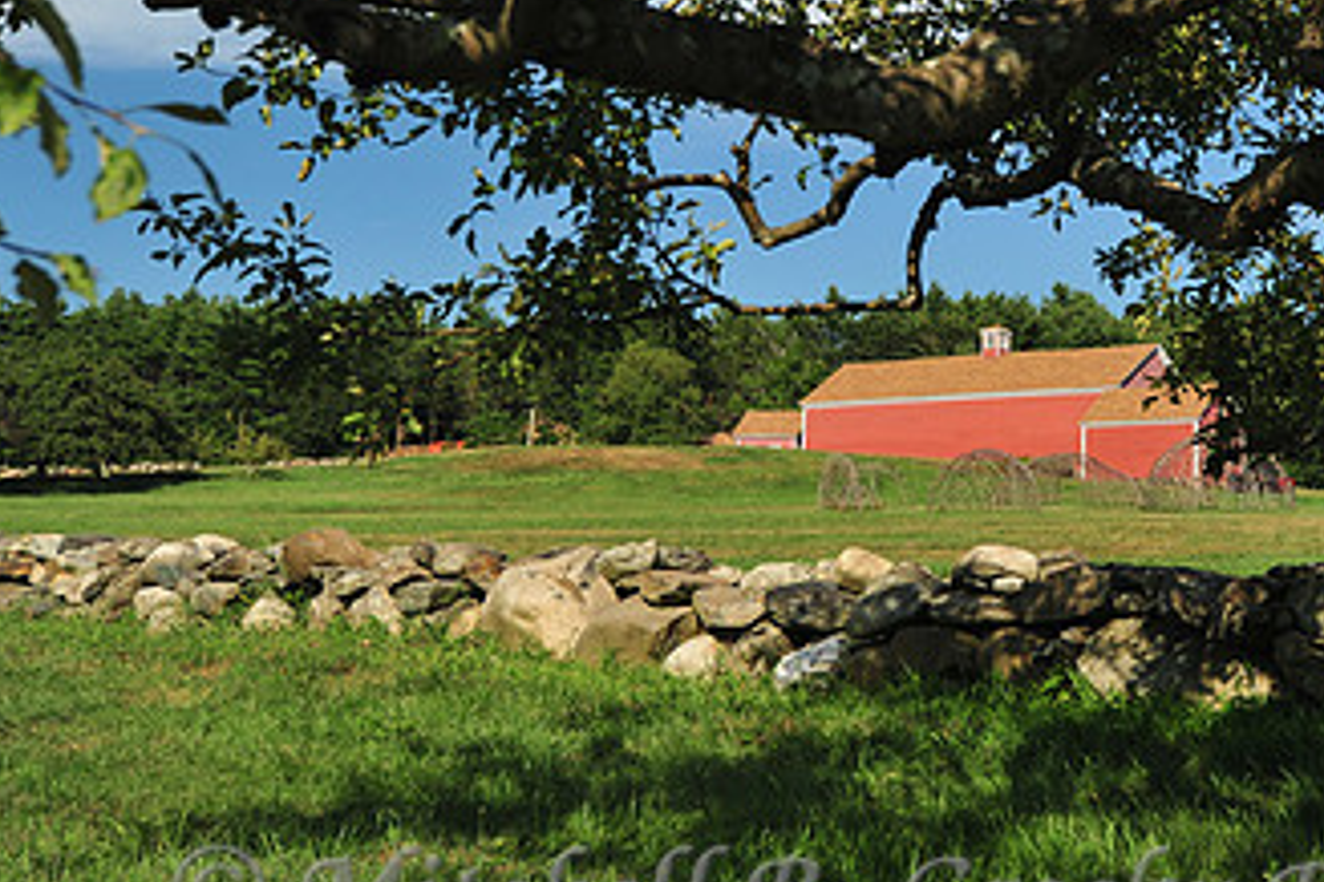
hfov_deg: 31.7
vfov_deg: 21.8
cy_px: 295
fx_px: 2280
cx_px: 1012
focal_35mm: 62
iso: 200
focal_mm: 35
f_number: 5
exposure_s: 1/500
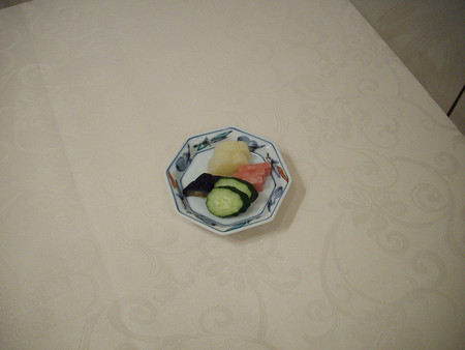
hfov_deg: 50.1
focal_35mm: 37
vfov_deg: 38.7
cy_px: 175
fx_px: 497
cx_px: 232
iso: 160
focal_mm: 6.2
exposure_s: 1/60
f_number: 2.8
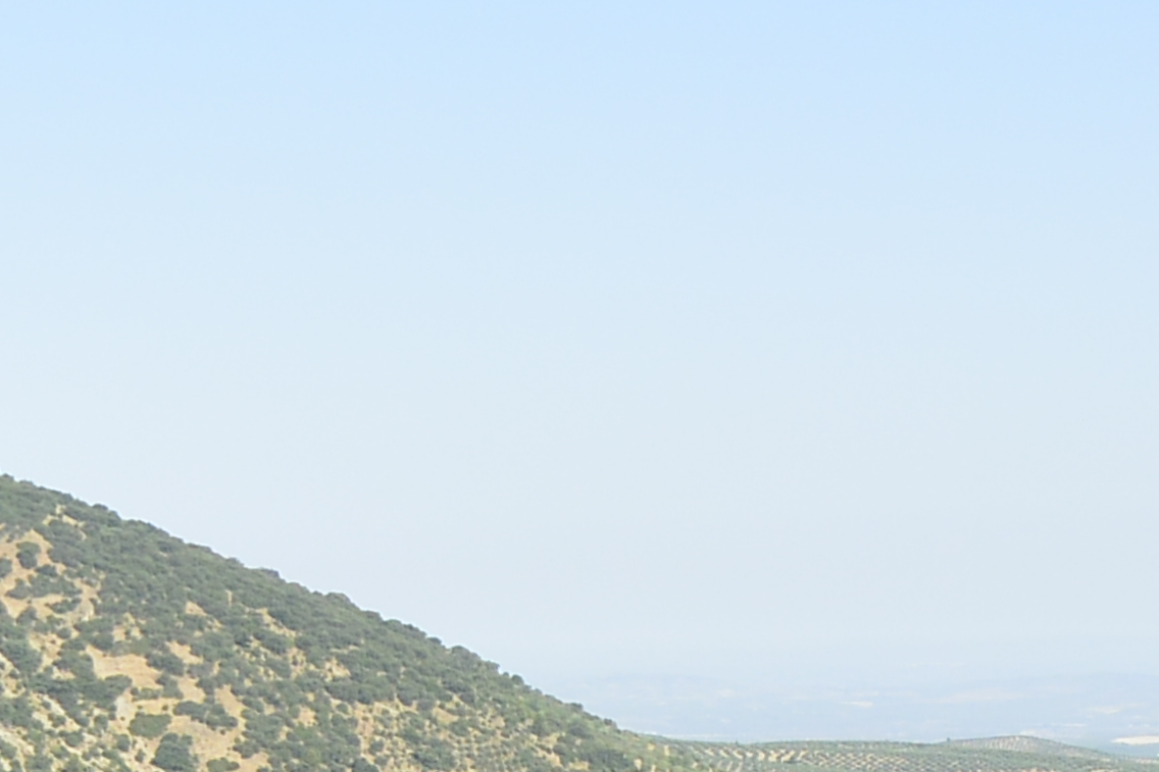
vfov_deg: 9.5
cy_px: 1018
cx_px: 1350
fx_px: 4571
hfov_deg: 14.1
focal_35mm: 142
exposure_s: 1/500
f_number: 5.6
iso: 160
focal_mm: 13
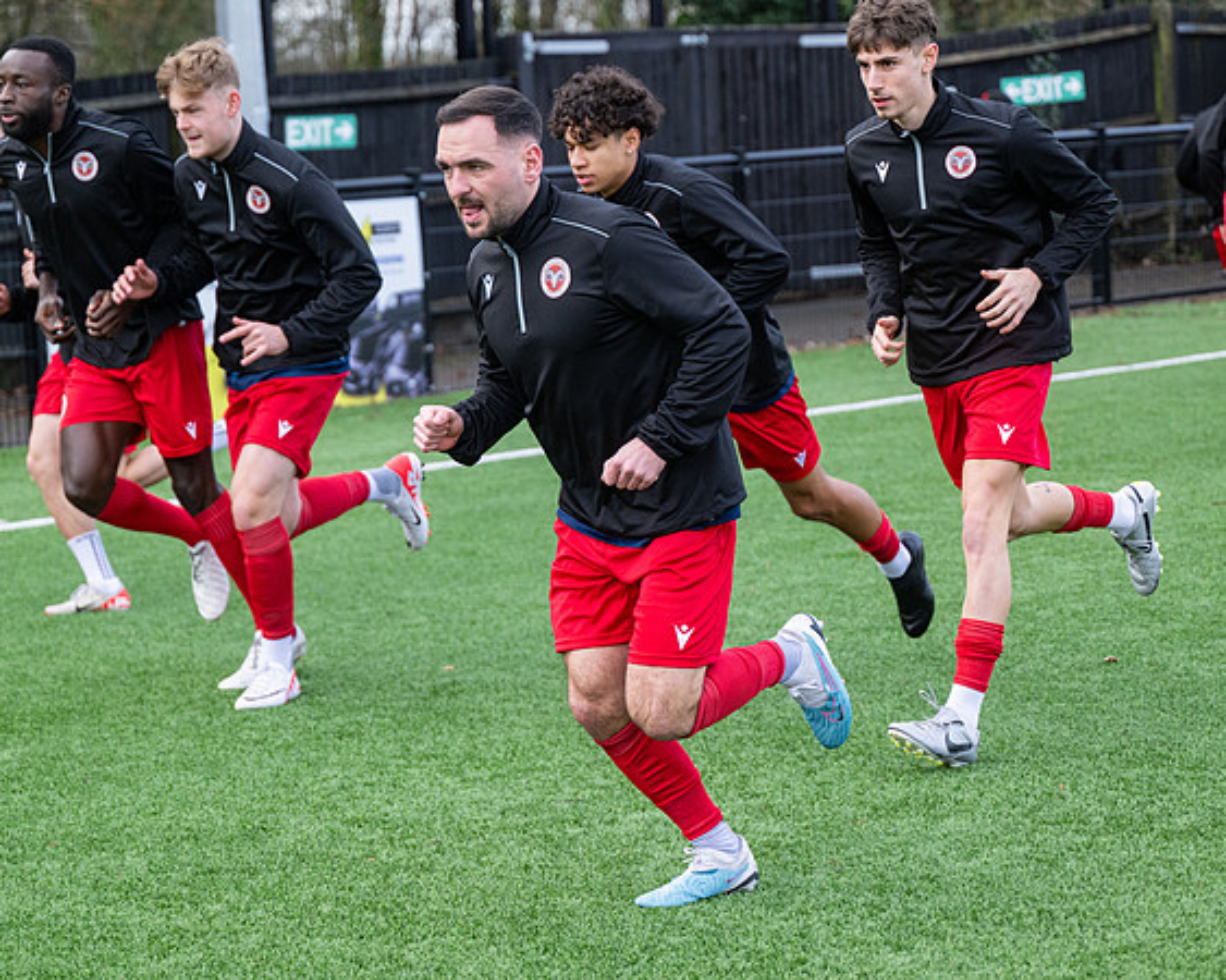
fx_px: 4116
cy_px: 490
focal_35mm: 113
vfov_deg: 13.6
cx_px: 679
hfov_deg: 16.9
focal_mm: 98
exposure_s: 1/1250
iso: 800
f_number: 4
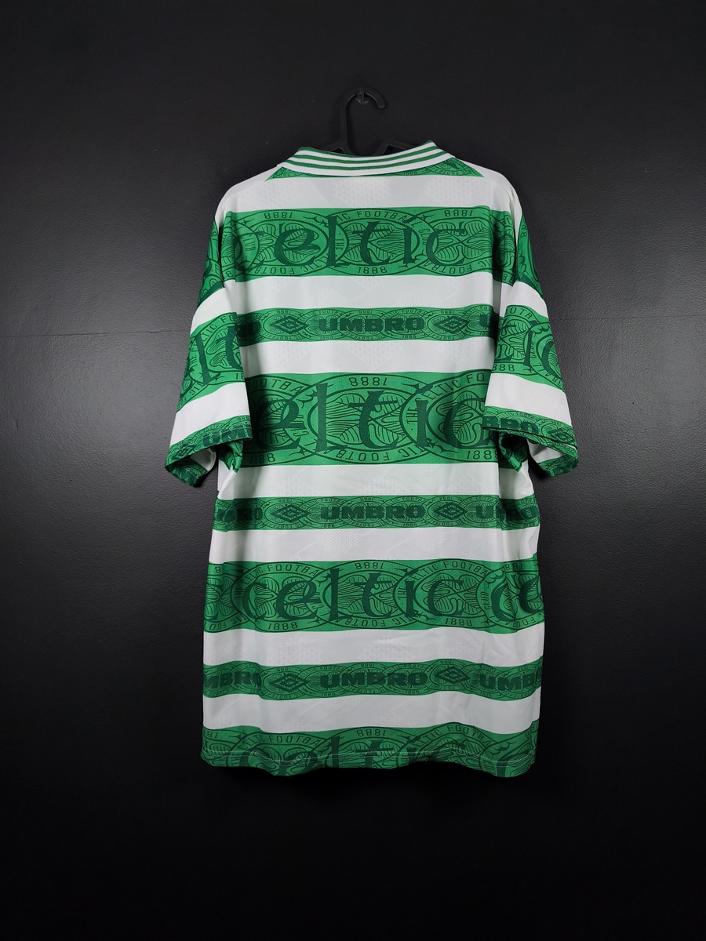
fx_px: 625
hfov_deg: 58.9
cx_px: 353
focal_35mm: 23
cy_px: 470
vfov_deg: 73.9
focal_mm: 6.57
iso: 400
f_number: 1.6
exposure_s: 1/200
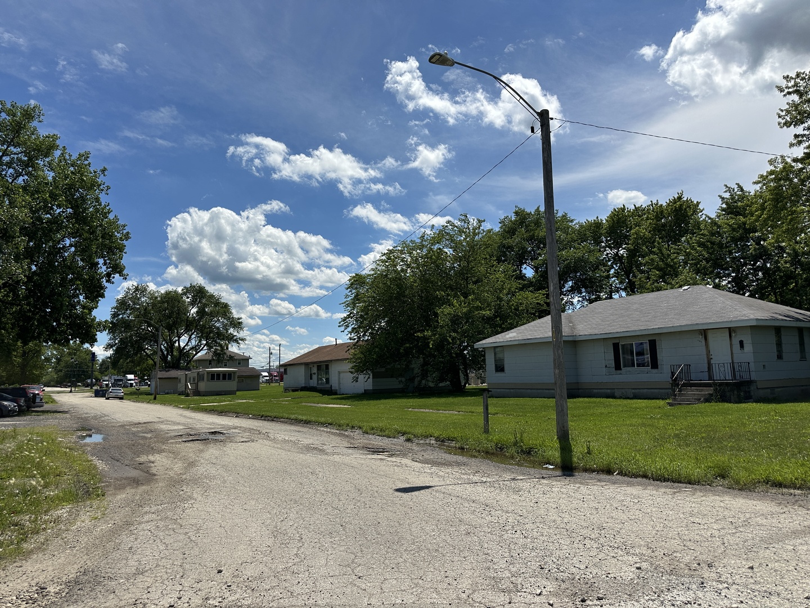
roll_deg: +2.0
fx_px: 562
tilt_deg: +7.3
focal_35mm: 24
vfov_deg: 56.8
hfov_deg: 71.6
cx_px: 405
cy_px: 304
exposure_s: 1/8929
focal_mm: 6.86
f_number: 1.78
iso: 80
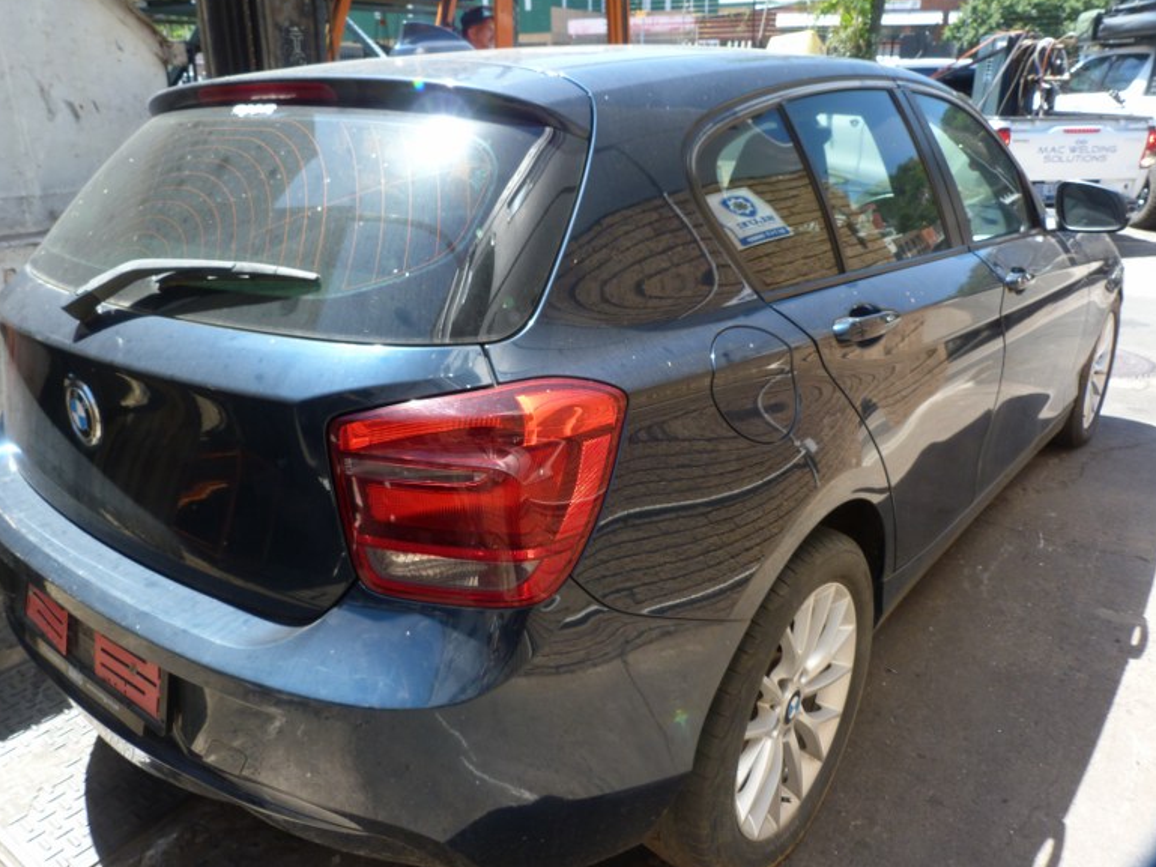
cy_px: 428
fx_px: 868
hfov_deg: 67.3
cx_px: 573
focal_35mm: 26
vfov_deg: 53.1
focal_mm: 4.5
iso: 80
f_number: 4
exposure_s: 1/100
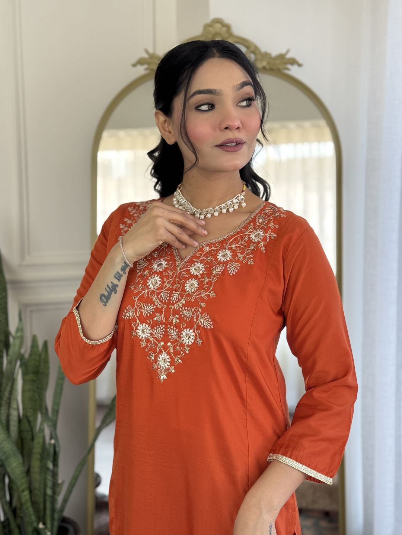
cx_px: 201
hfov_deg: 30.3
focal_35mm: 48
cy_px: 268
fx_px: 743
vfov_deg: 39.7
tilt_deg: -6.2
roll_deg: -0.4
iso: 200
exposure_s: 1/117
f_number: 1.78
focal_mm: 6.76
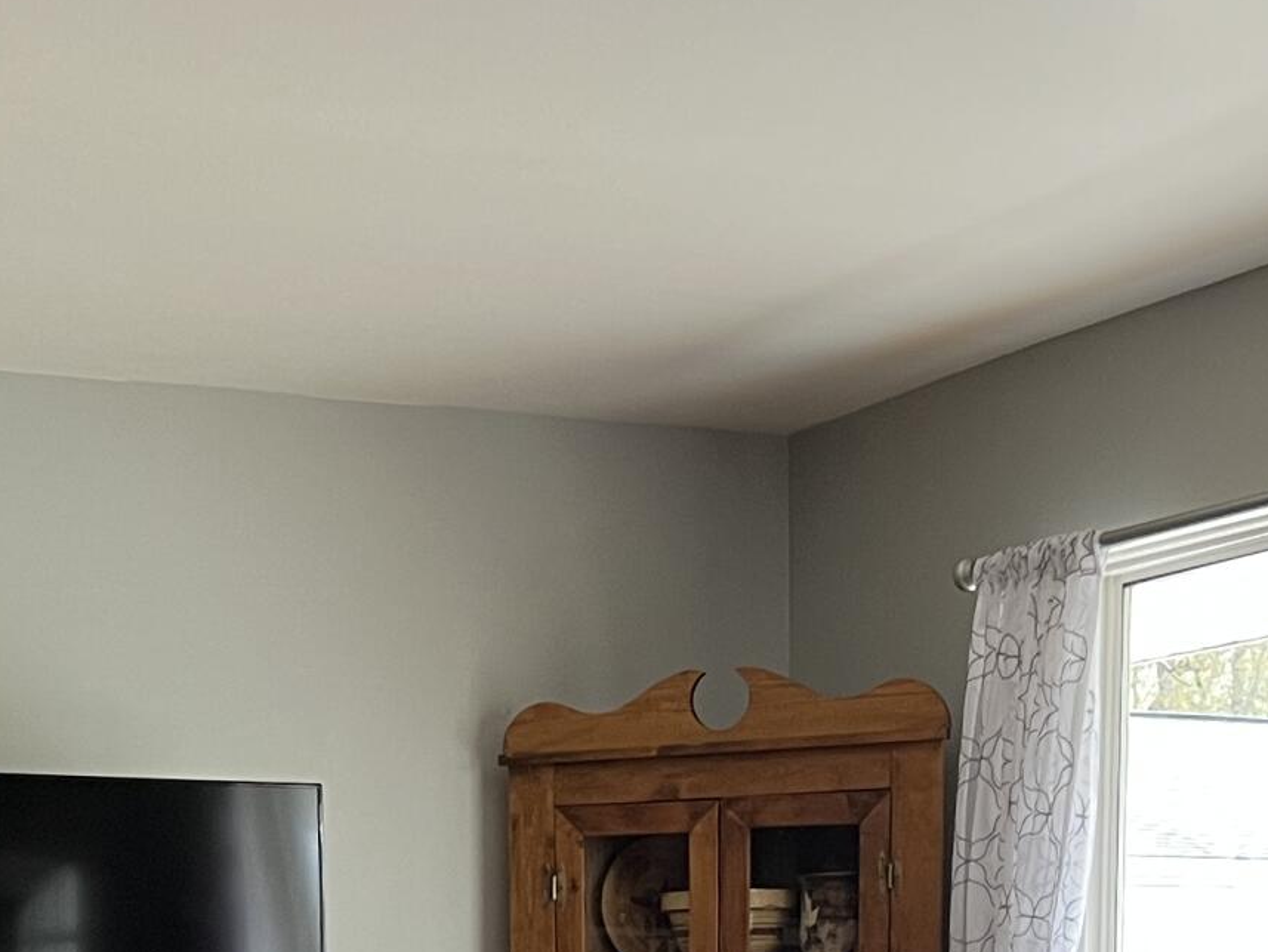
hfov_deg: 21.5
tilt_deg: -7.0
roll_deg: +0.9
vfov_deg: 14.9
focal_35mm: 91
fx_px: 3334
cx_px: 499
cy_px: 1478
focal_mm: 5.7
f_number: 1.5
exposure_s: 1/60
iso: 100
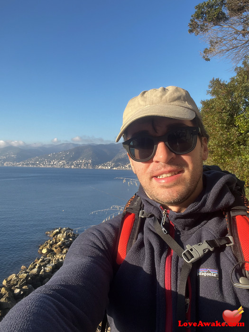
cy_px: 166
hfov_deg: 46.8
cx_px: 124
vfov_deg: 60.0
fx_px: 288
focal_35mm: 30
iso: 32
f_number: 2.2
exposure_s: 1/392
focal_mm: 2.71
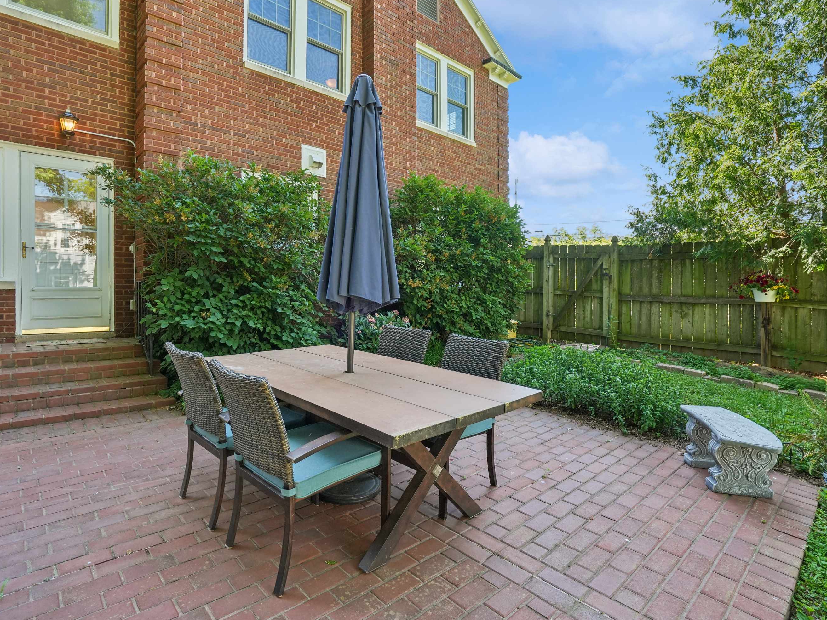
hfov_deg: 87.6
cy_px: 299
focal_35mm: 18
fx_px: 430
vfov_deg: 71.6
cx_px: 385
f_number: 10
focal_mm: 16
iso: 800
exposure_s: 1/80
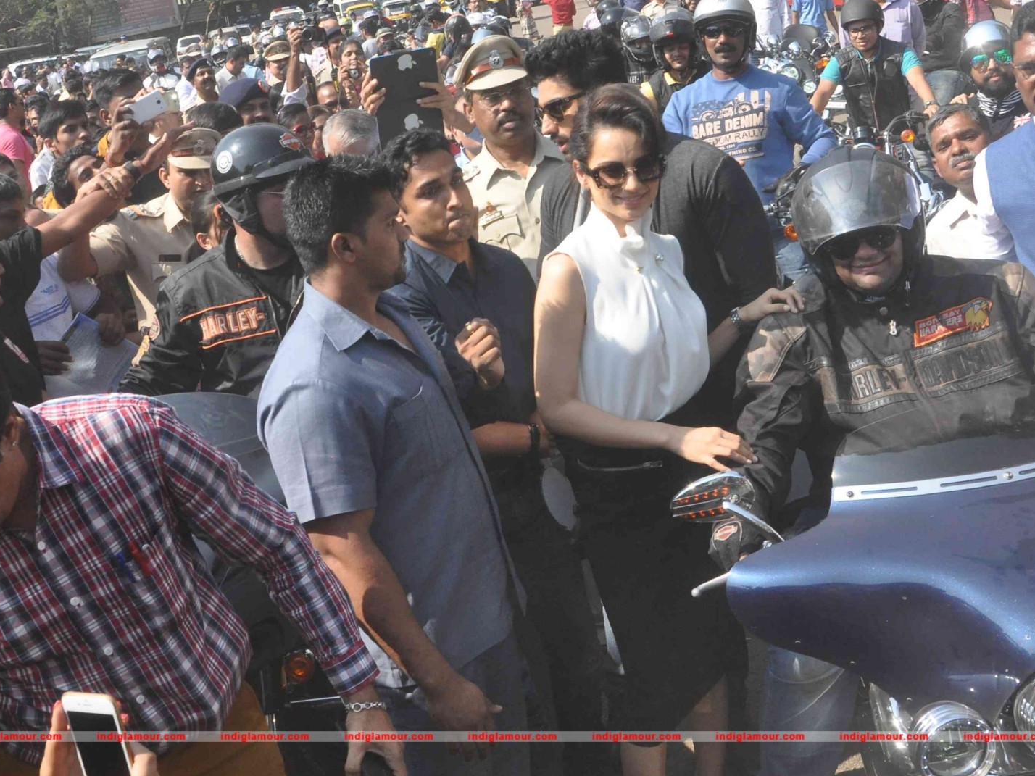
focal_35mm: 41
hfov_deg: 45.8
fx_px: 1226
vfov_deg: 34.8
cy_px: 265
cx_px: 518
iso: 1000
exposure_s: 1/640
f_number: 13
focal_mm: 18
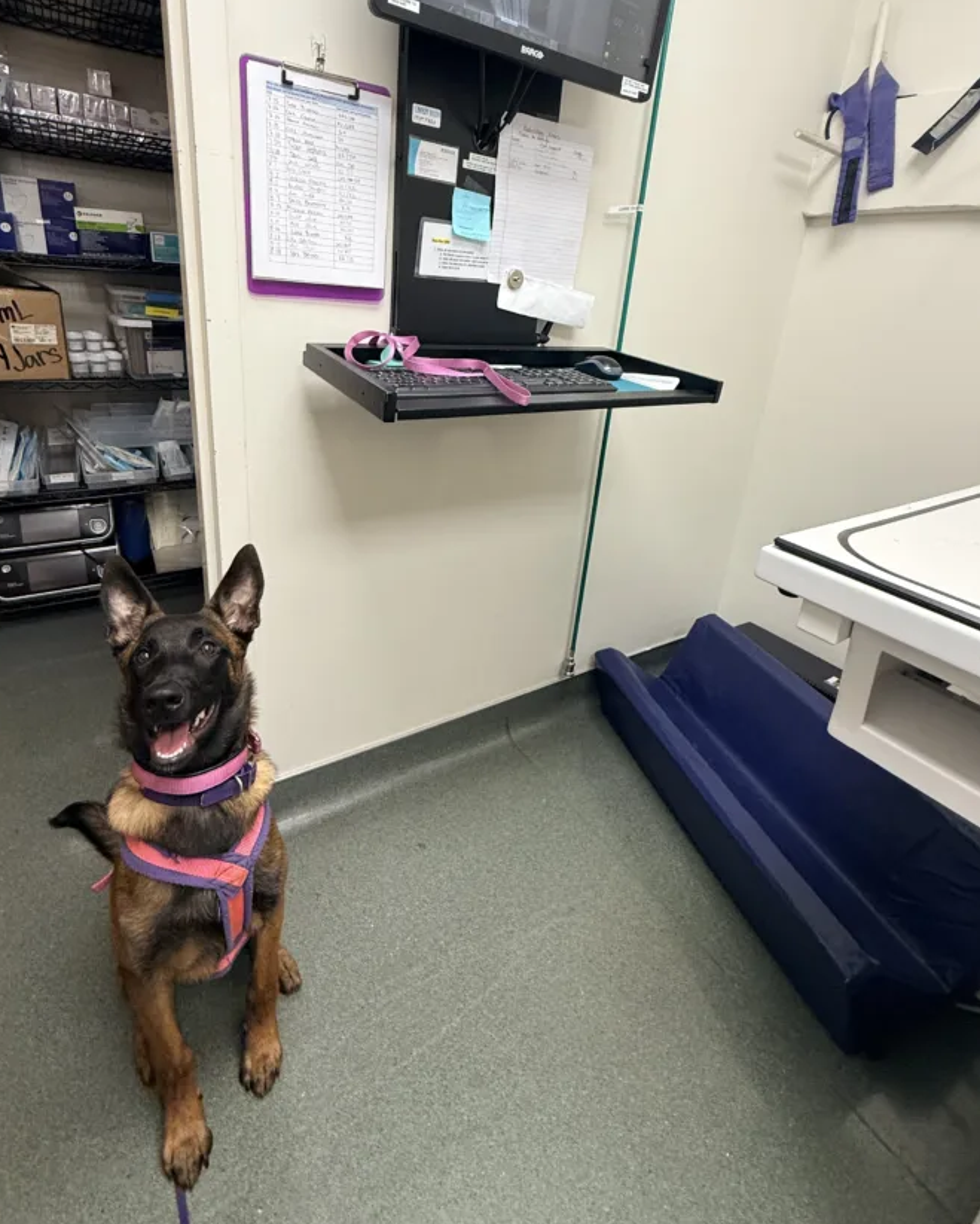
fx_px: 616
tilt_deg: -18.6
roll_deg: -4.5
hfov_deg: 76.9
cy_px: 497
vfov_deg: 88.6
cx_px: 454
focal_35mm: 17
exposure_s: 1/120
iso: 250
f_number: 2.2
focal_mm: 2.22
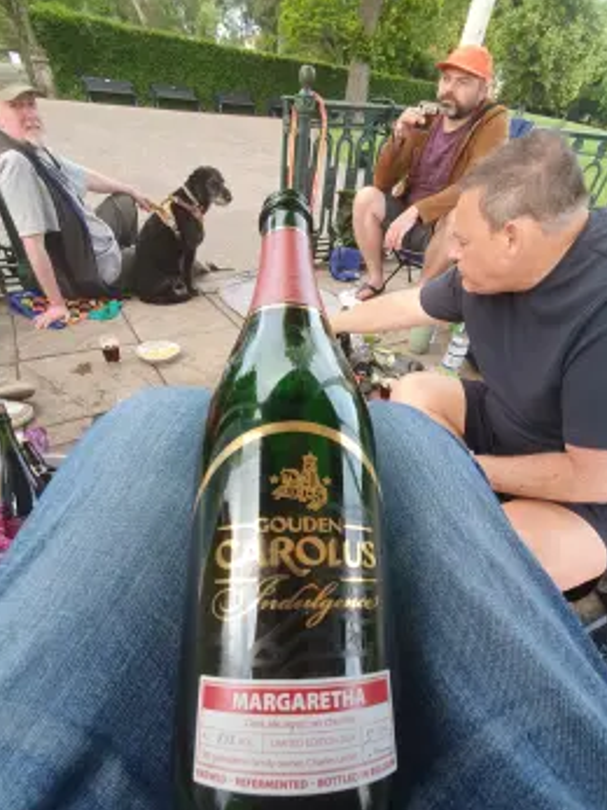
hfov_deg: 81.7
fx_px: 351
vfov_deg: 97.7
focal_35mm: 15
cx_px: 294
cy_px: 455
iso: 50
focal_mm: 1.8
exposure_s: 1/50
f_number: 2.2
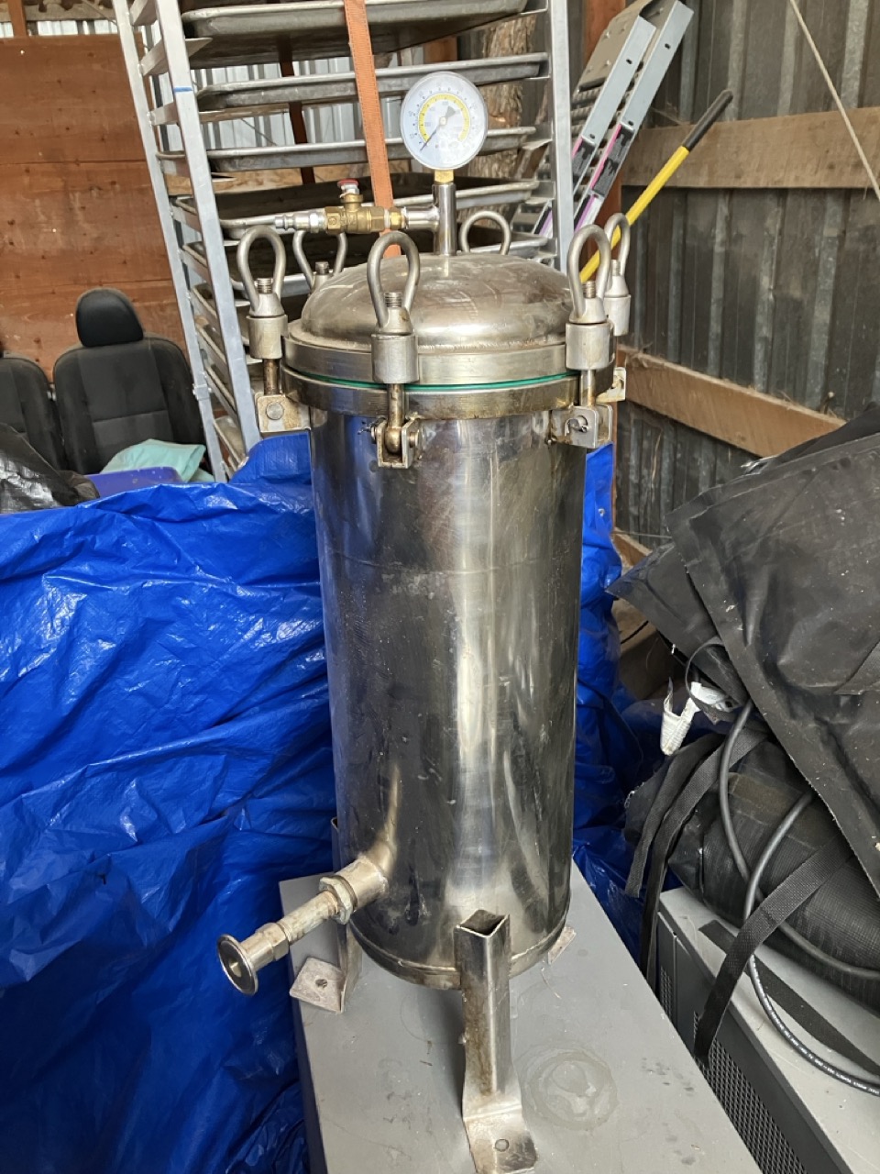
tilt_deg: -25.5
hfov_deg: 49.7
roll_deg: +3.2
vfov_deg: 63.4
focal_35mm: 28
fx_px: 949
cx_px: 440
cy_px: 587
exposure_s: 1/50
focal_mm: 3.99
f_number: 1.8
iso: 320
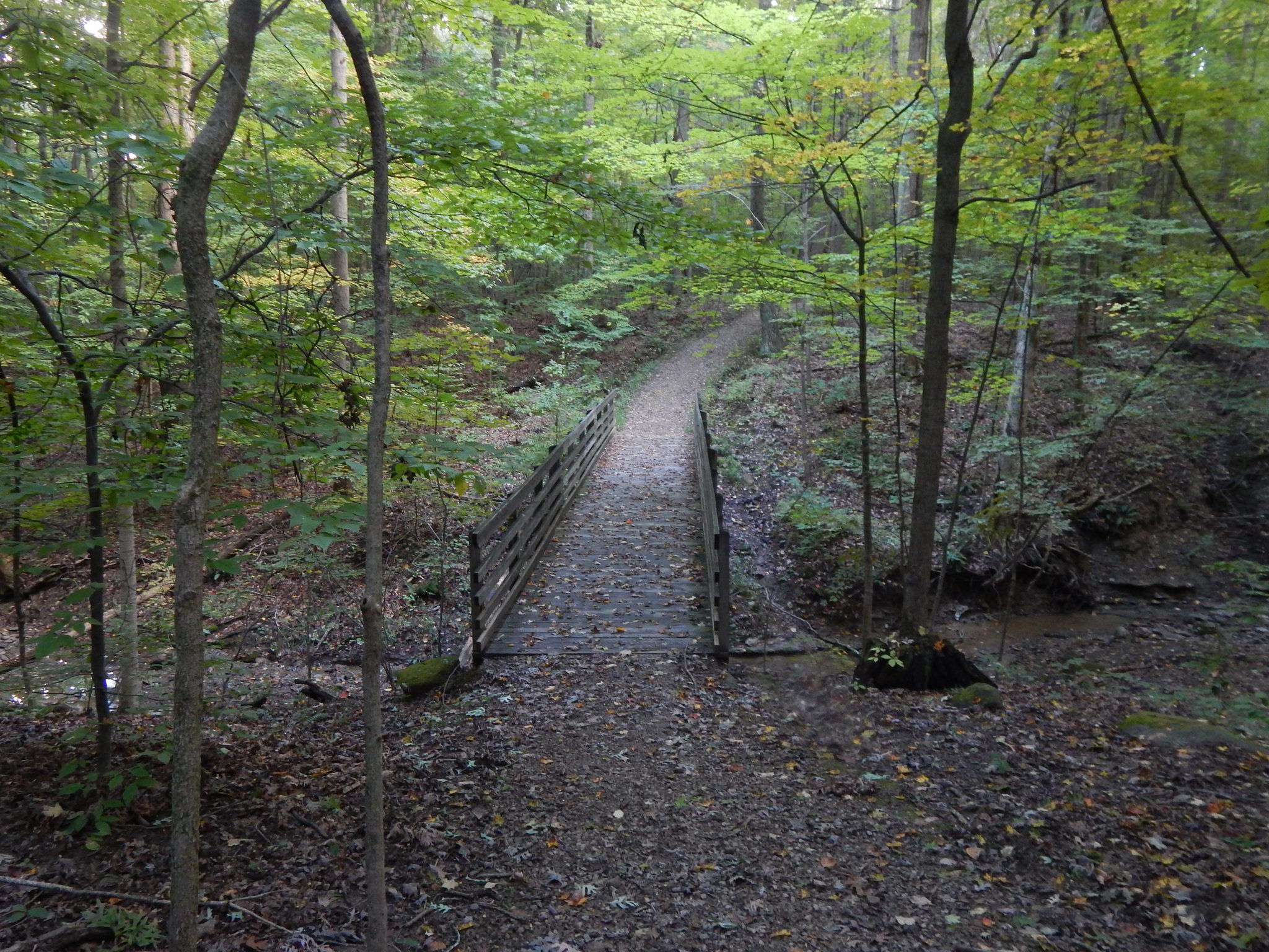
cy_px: 476
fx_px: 1026
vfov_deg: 49.7
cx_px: 634
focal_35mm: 28
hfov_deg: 63.4
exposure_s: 1/20
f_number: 3.2
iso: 400
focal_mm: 5.1
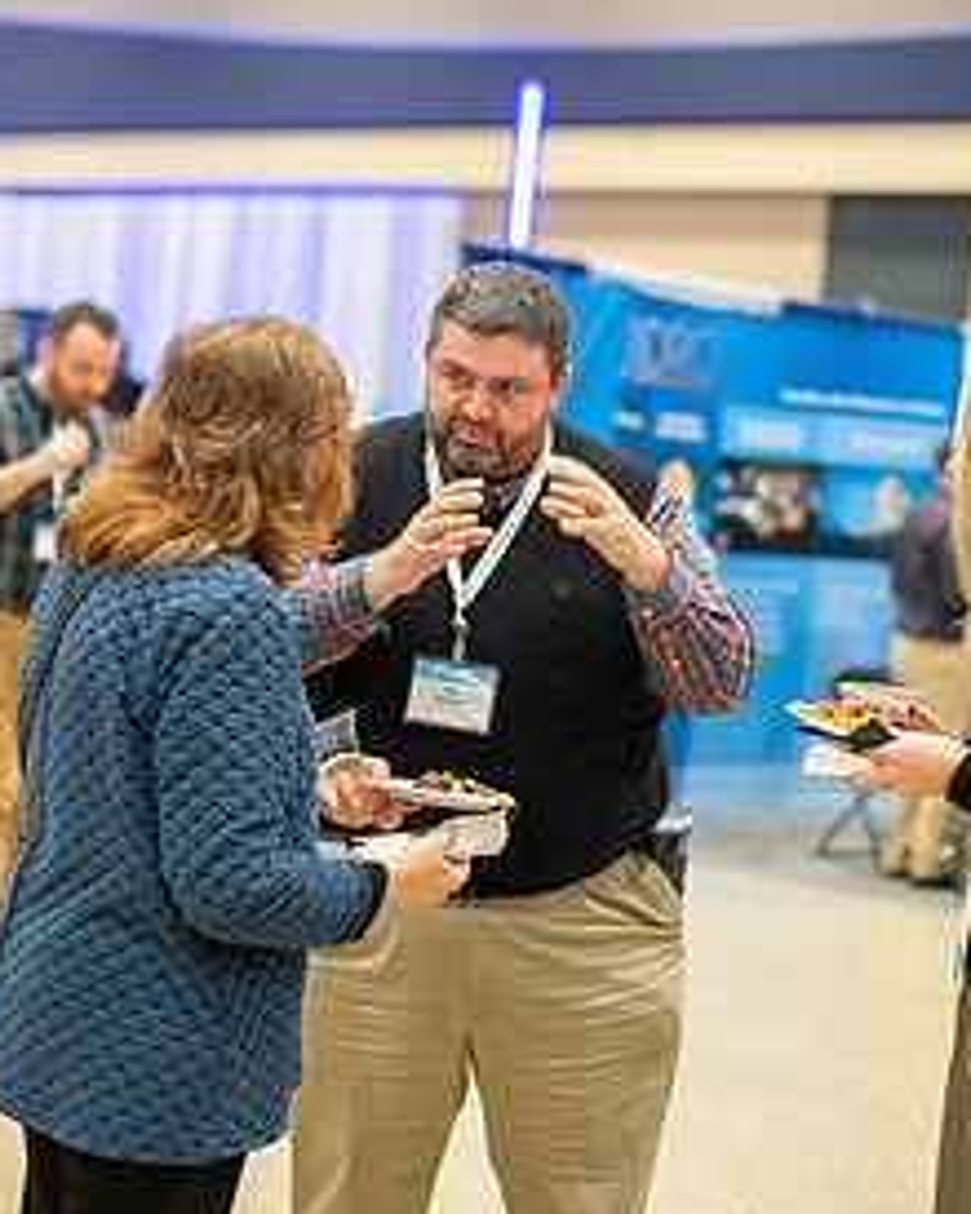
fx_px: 2768
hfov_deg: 19.9
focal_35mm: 77
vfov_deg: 24.7
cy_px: 523
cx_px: 541
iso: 1600
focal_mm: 50
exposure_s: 1/200
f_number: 2
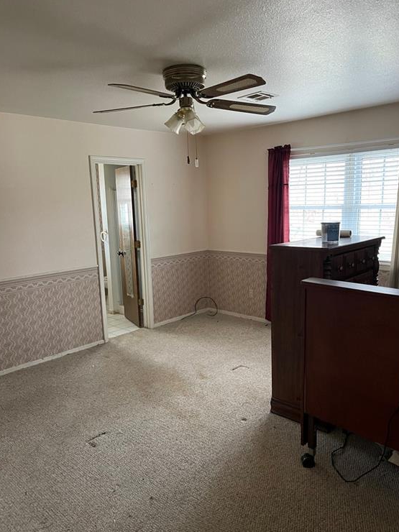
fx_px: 415
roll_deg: +1.6
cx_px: 200
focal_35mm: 27
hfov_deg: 51.4
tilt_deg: -9.6
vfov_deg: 65.3
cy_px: 270
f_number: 1.6
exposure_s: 1/54
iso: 500
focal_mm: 5.1
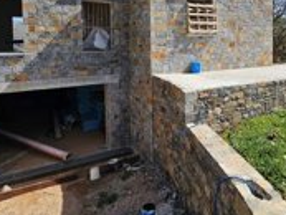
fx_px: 223
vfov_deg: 49.4
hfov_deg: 64.9
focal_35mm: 27
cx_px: 167
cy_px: 55
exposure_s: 1/2671
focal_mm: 2.2
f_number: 2.2
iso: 50
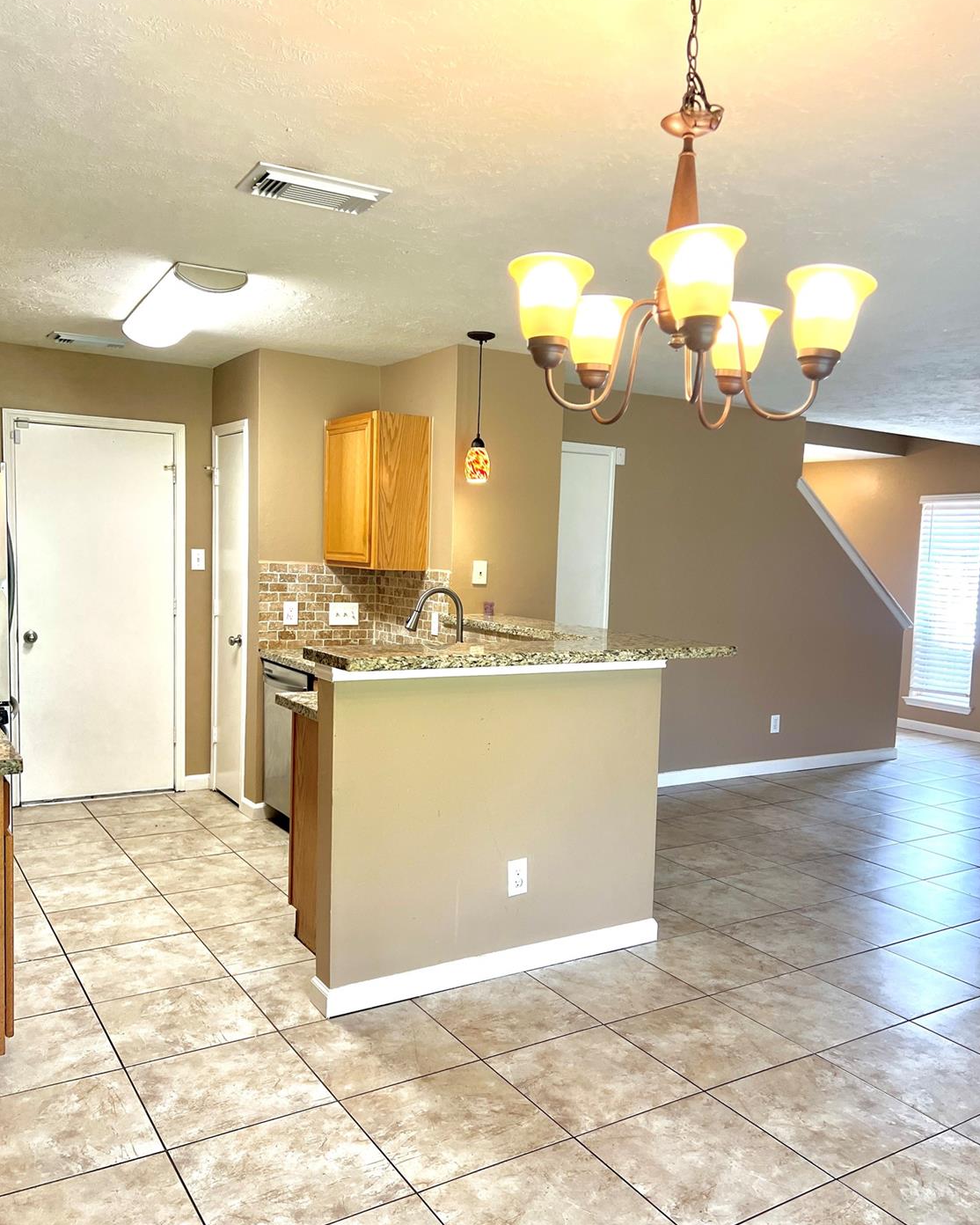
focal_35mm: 28
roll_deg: -2.7
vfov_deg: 62.2
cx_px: 492
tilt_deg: -4.6
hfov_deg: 51.5
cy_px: 649
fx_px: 1015
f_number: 1.5
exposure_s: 1/120
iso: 100
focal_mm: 5.7
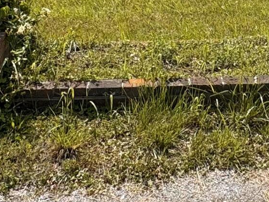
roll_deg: -0.8
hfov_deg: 25.5
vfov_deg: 17.8
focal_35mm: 75
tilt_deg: -7.9
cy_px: -91
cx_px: 217
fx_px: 583
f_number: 2.2
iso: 40
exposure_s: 1/1256
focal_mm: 2.22
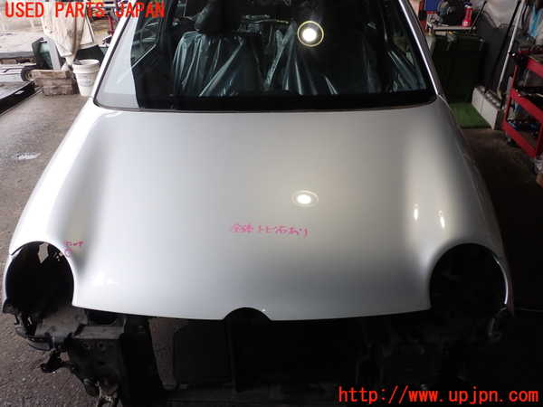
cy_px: 204
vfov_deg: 46.8
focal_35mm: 30
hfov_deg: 60.0
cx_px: 272
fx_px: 471
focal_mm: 5.4
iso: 100
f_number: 3.2
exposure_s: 1/60
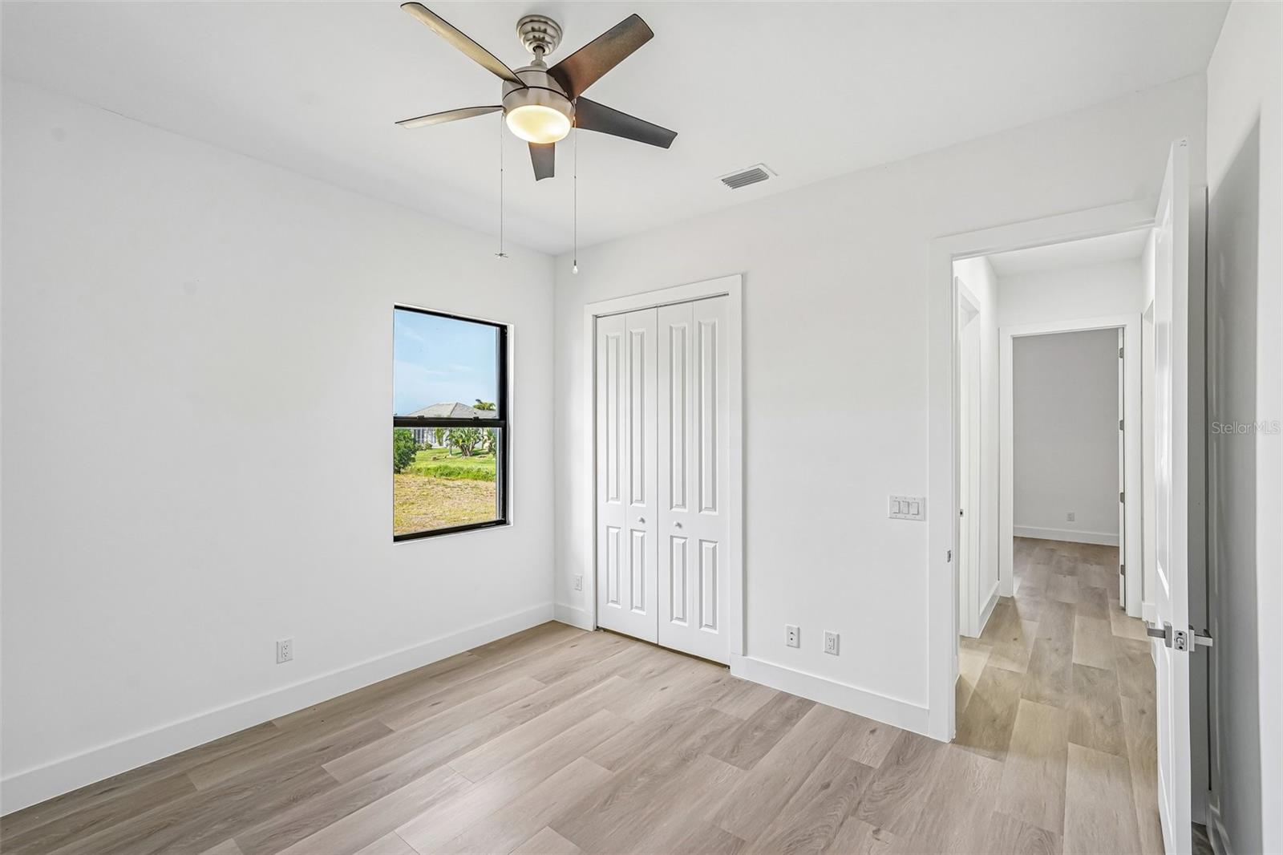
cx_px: 642
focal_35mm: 16
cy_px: 428
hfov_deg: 96.7
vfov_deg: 73.7
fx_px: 570
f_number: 8
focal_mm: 16
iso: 400
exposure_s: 1/50
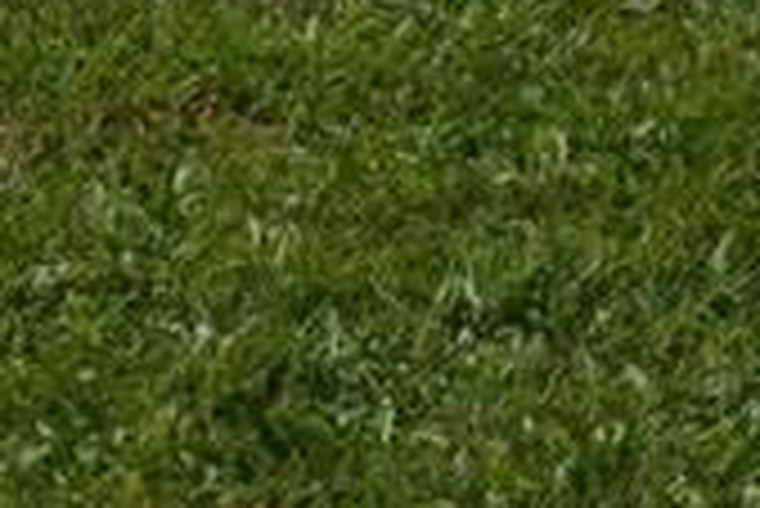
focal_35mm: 213
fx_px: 4500
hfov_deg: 8.5
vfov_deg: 5.9
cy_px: -1113
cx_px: 2051
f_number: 9
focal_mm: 20
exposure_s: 1/400
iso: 100
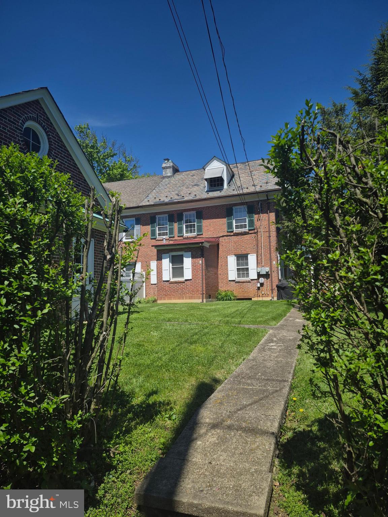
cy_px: 258
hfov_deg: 58.9
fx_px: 344
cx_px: 194
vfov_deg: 73.9
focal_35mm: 23
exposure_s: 1/1604
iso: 25
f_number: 1.8
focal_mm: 5.4
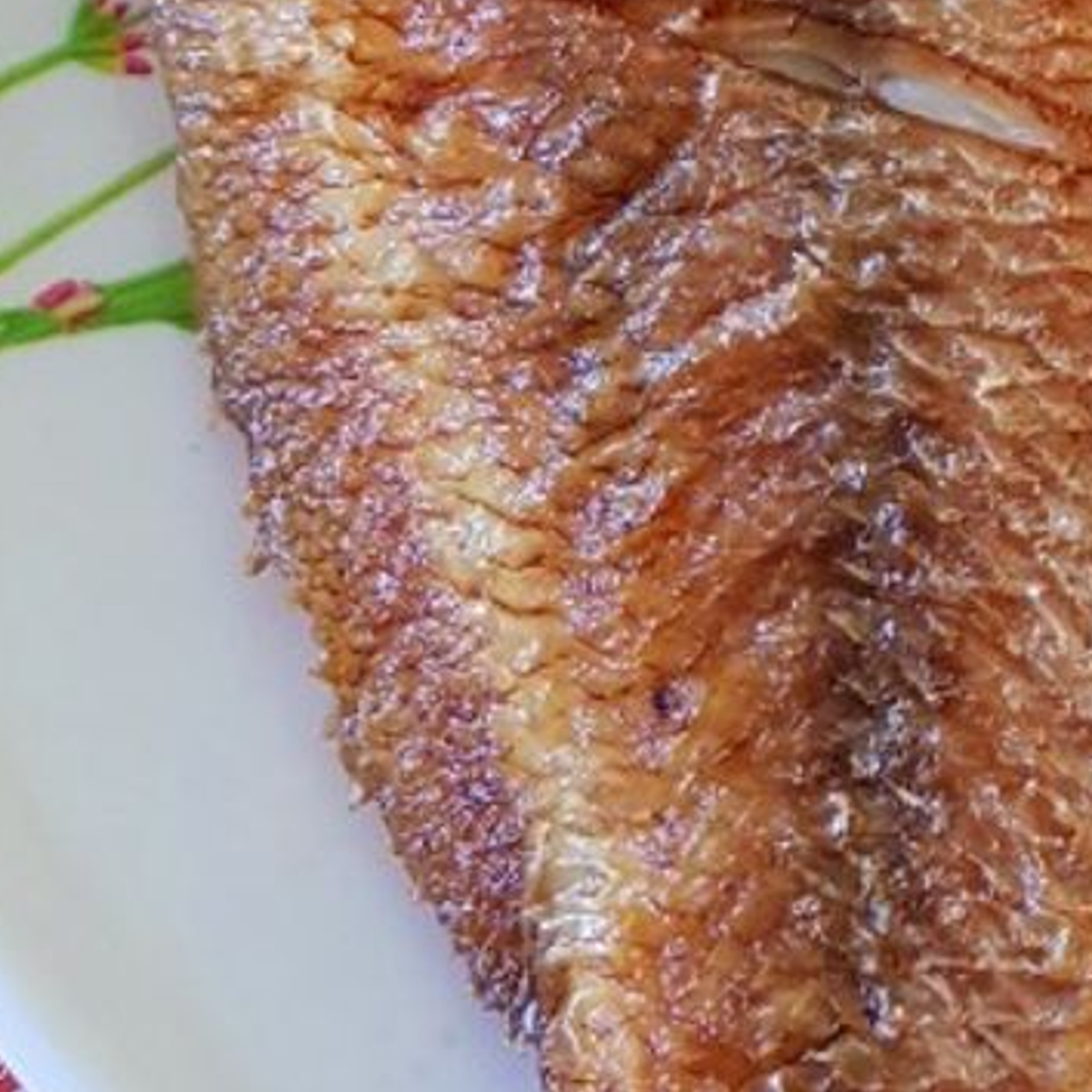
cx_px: 1632
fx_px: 2784
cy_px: 68
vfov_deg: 21.6
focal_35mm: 78
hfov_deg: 19.4
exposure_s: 1/50
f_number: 1.7
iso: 125
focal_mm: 4.2
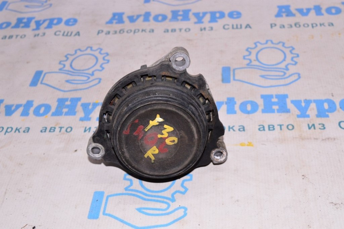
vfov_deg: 28.9
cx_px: 172
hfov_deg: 42.4
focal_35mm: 46
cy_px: 114
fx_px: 444
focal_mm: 31
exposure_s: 1/200
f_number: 8
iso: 1600
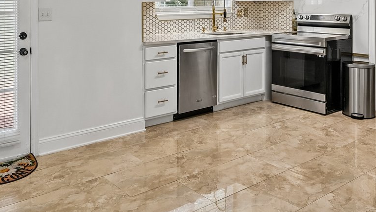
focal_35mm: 39
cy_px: 0
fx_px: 389
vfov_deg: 28.5
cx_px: 161
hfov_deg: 51.4
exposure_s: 1/30
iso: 100
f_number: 8
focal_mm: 14
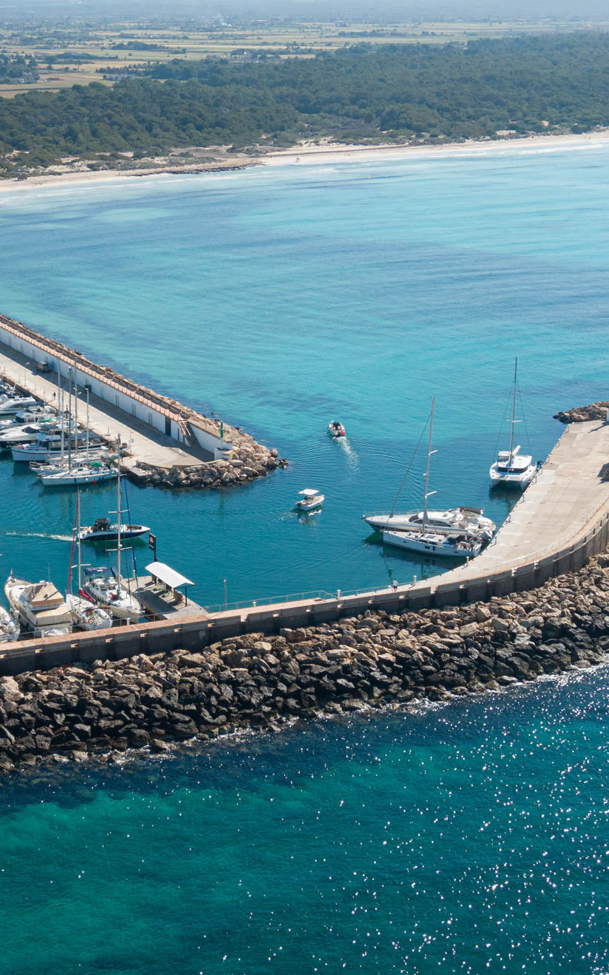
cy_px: 488
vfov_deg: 30.2
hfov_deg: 19.1
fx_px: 1806
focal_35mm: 68
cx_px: 201
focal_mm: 8.6
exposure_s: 1/800
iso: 100
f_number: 3.8
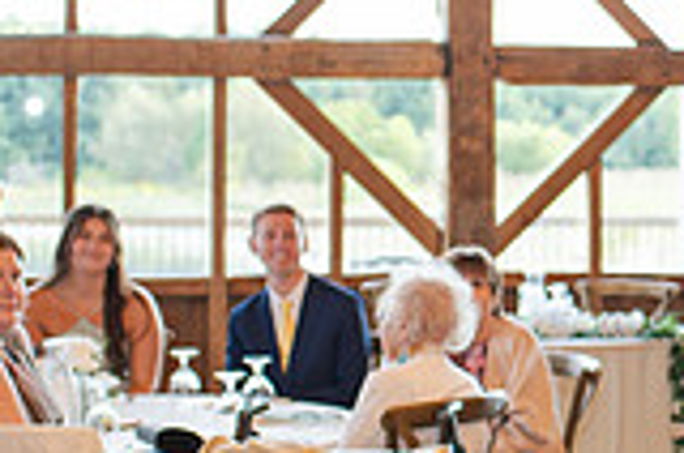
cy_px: 175
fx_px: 2408
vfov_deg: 10.7
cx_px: 791
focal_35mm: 127
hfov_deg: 15.6
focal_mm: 35
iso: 560
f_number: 3.2
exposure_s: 1/200
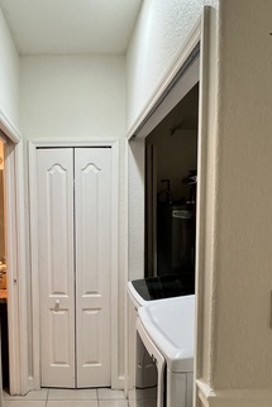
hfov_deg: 45.2
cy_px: 245
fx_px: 317
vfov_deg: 64.8
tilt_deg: -5.5
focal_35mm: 28
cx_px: 75
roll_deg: +0.3
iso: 200
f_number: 1.8
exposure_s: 1/60
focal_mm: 1.57
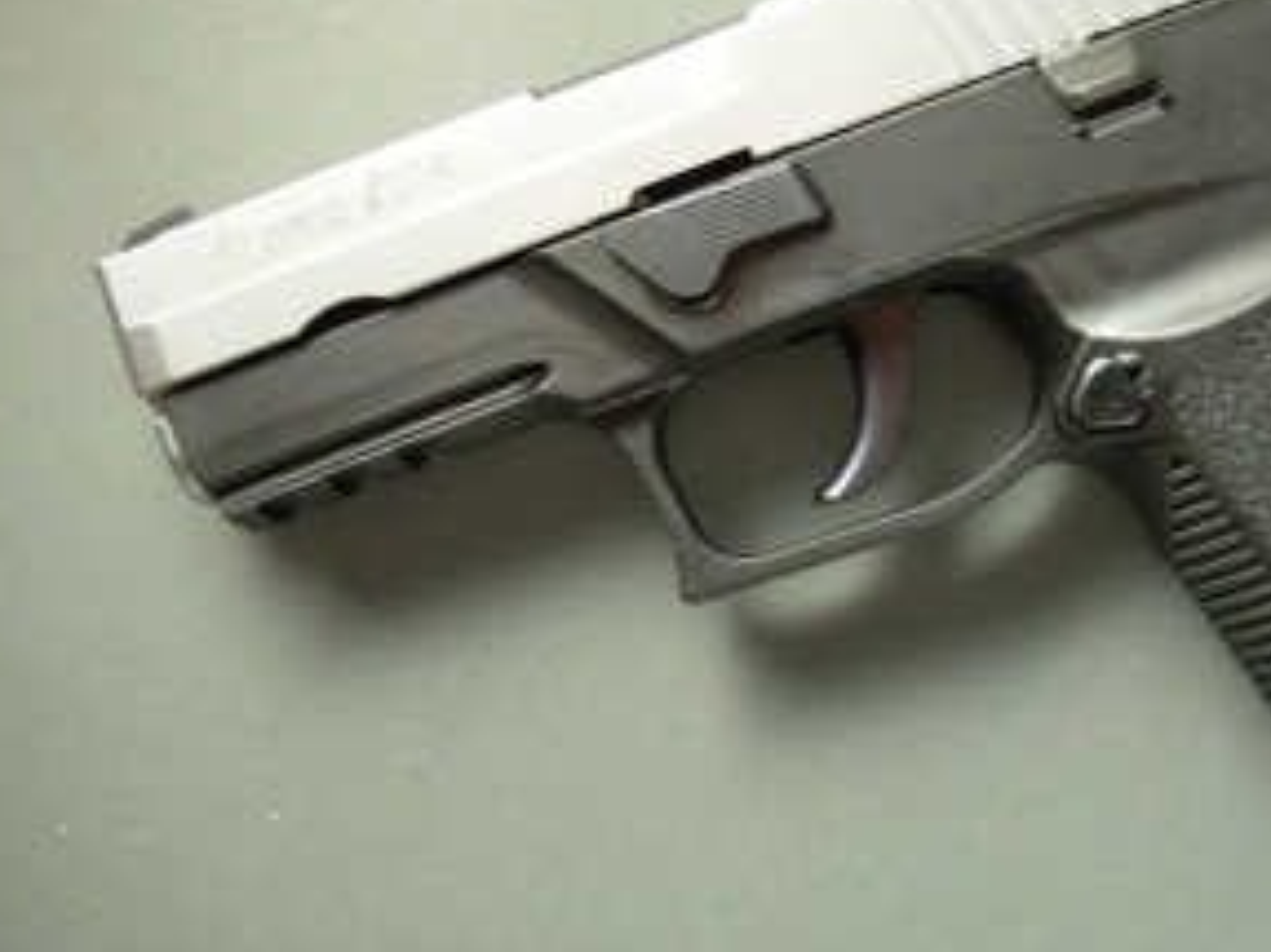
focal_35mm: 53
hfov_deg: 35.8
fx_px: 1945
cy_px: 350
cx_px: 846
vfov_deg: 27.4
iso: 50
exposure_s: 1/5.7
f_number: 2.9
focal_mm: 6.3
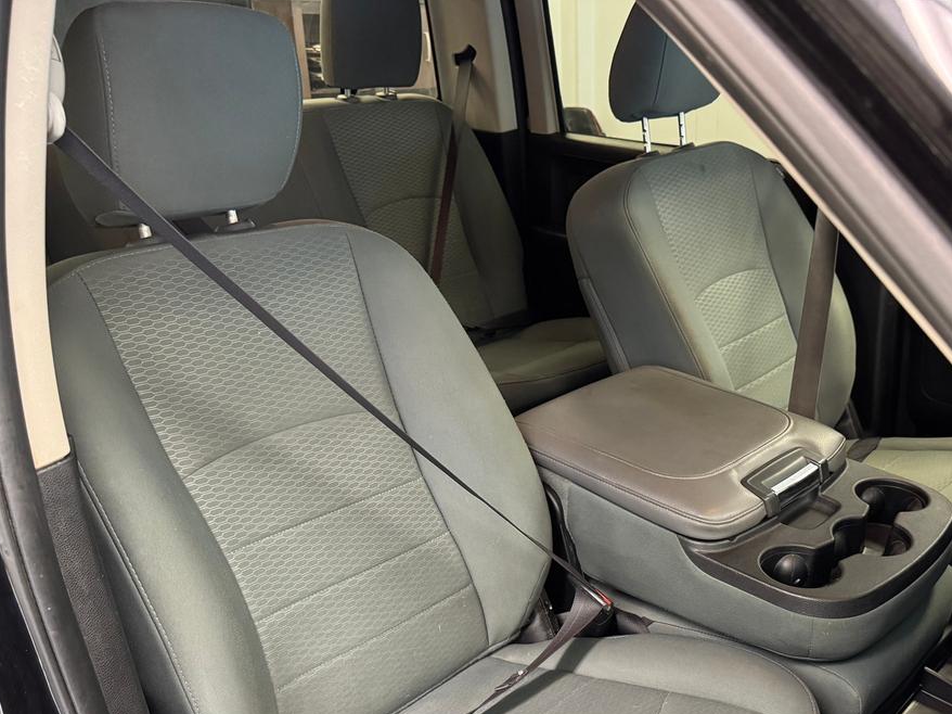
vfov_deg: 39.8
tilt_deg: -26.9
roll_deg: -0.2
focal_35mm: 35
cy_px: 520
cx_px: 625
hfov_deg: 51.8
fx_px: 962
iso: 800
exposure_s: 1/40
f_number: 1.78
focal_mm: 6.76
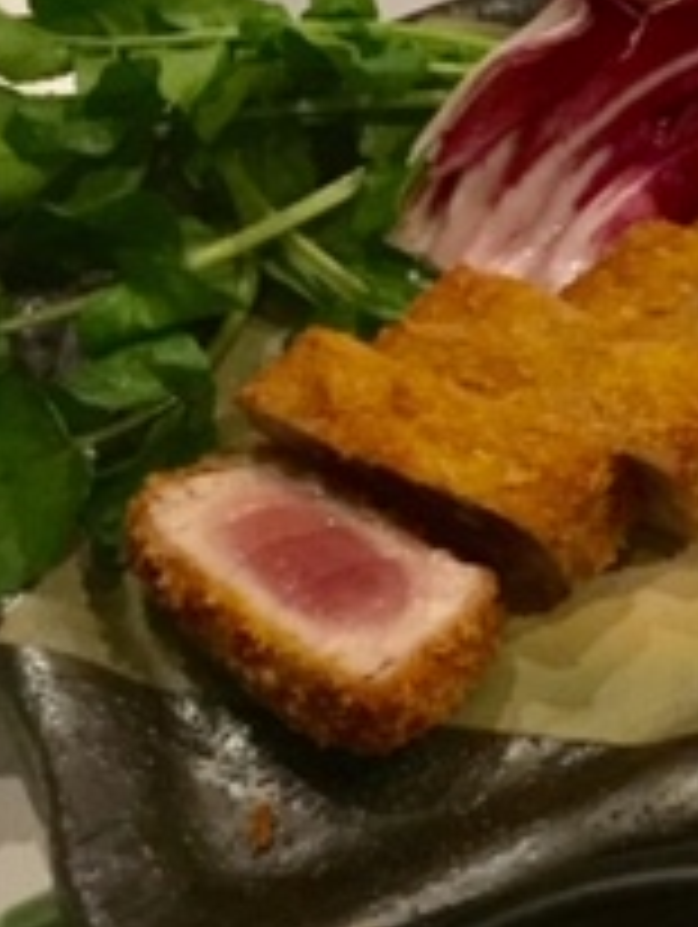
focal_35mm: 90
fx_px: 2415
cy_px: 297
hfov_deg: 15.2
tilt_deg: -61.7
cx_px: 1063
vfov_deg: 21.6
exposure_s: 1/30
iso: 200
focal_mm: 4.15
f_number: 2.2
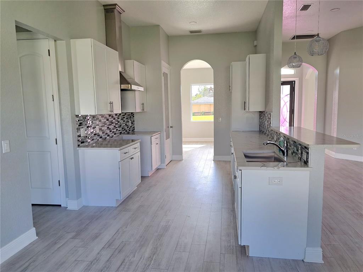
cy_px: 136
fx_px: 252
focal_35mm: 24
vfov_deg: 56.8
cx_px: 182
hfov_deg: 71.6
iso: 50
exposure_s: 1/120
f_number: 1.8
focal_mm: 5.23
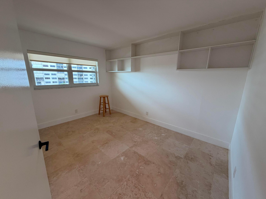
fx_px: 108
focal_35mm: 14
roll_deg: -0.9
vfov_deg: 85.7
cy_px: 100
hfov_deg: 102.1
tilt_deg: -12.2
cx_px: 133
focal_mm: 2.22
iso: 125
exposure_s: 1/120
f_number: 2.2
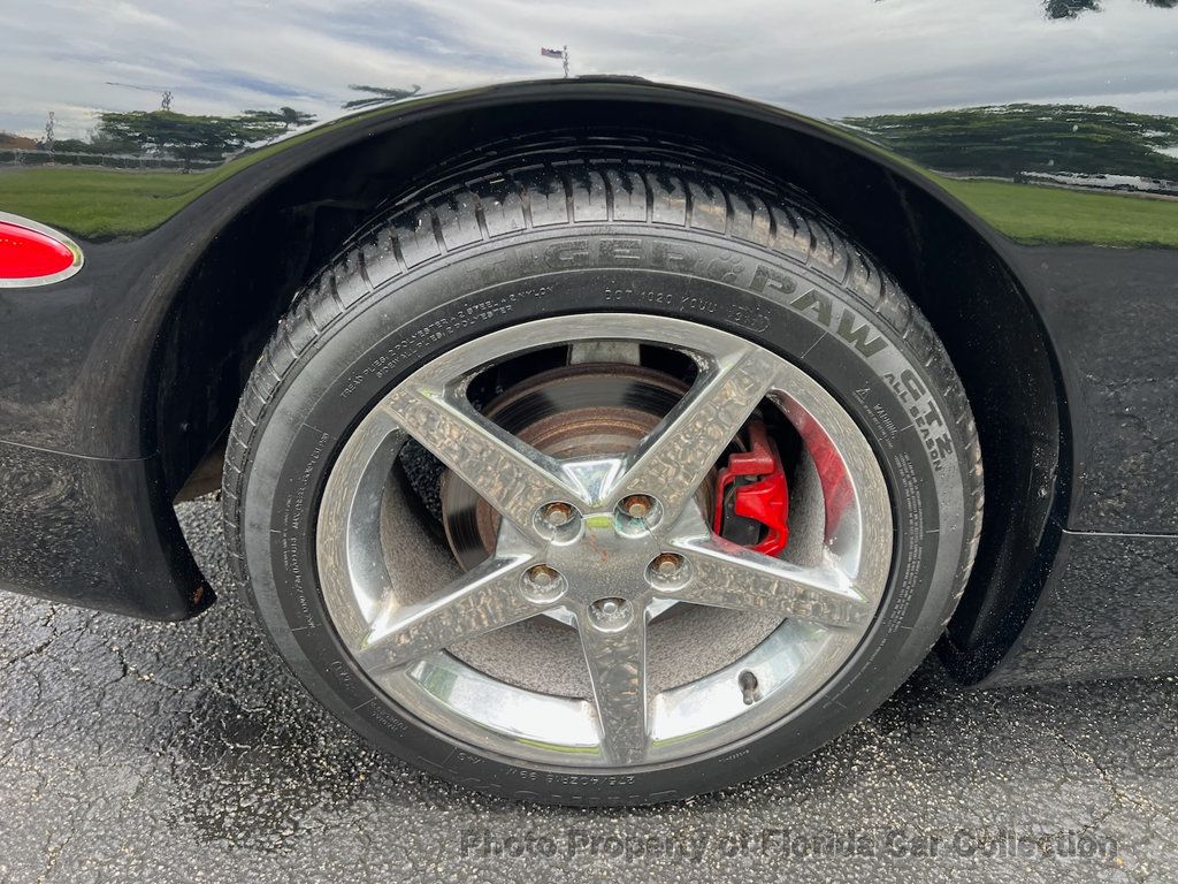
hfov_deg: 67.3
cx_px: 589
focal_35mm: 26
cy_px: 442
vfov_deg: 53.1
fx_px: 885
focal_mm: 5.7
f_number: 1.5
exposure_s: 1/361
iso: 50
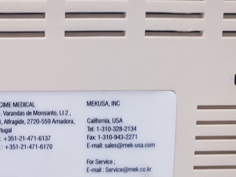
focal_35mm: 55
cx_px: 13
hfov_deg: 32.7
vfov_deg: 26.5
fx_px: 375
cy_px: 106
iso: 80
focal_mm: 4.3
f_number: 2.4
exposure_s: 1/50
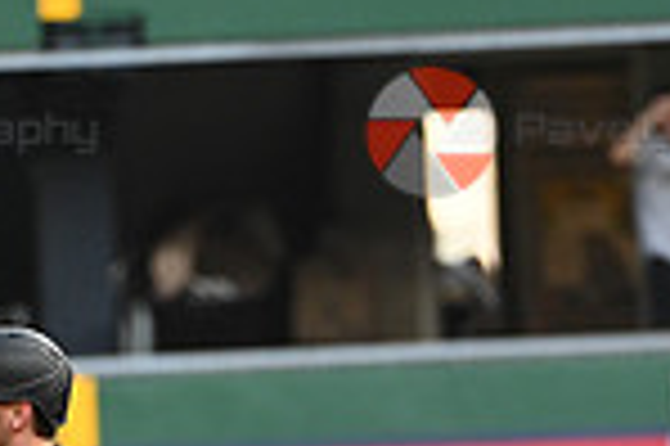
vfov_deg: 1.1
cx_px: 270
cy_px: 847
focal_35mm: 1206
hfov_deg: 1.7
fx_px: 22420
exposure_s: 1/2000
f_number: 4
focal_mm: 310
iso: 2500
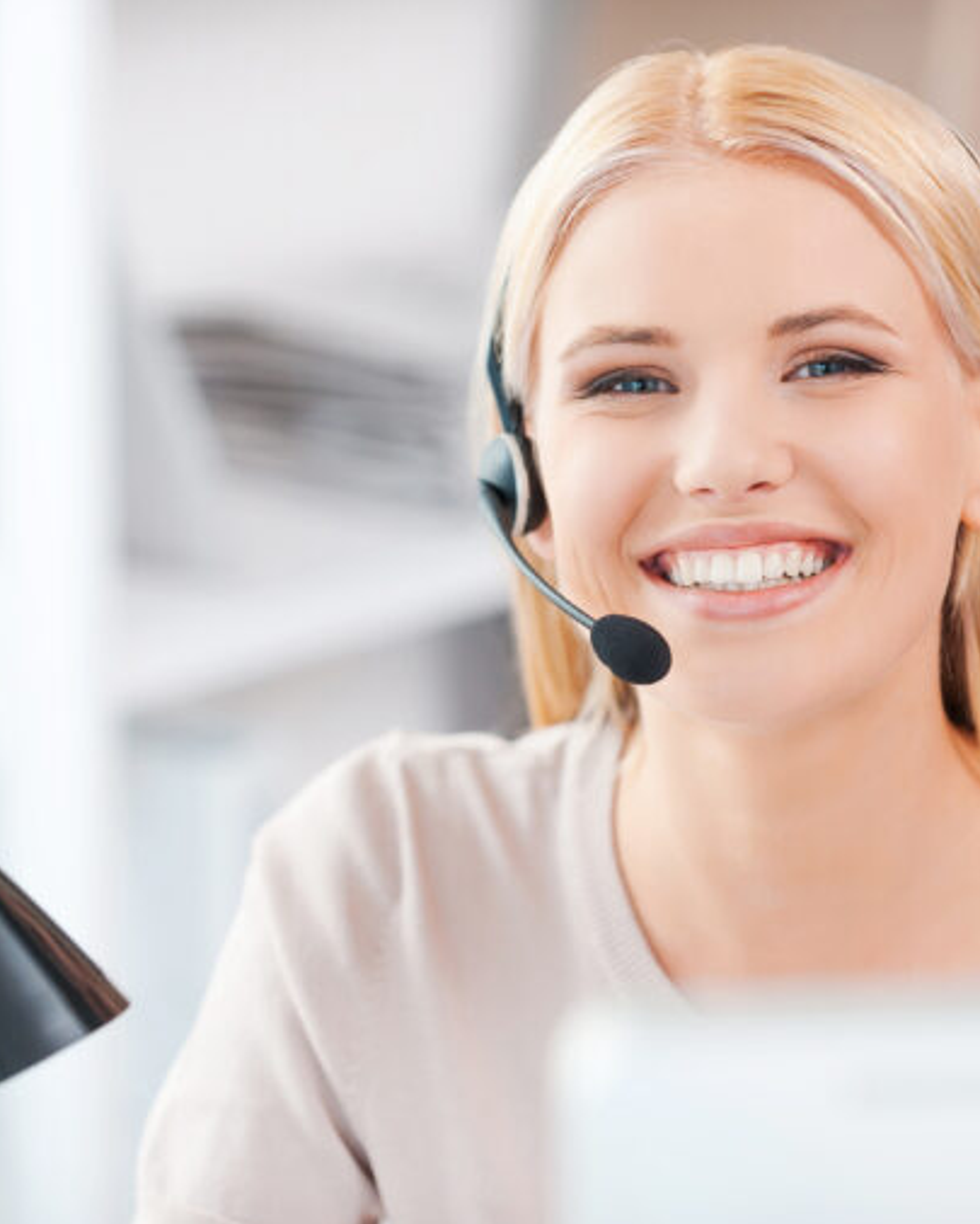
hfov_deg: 8.1
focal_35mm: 192
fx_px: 6959
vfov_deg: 10.1
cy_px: 613
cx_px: 515
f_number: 3.5
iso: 400
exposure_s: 1/100
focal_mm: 135
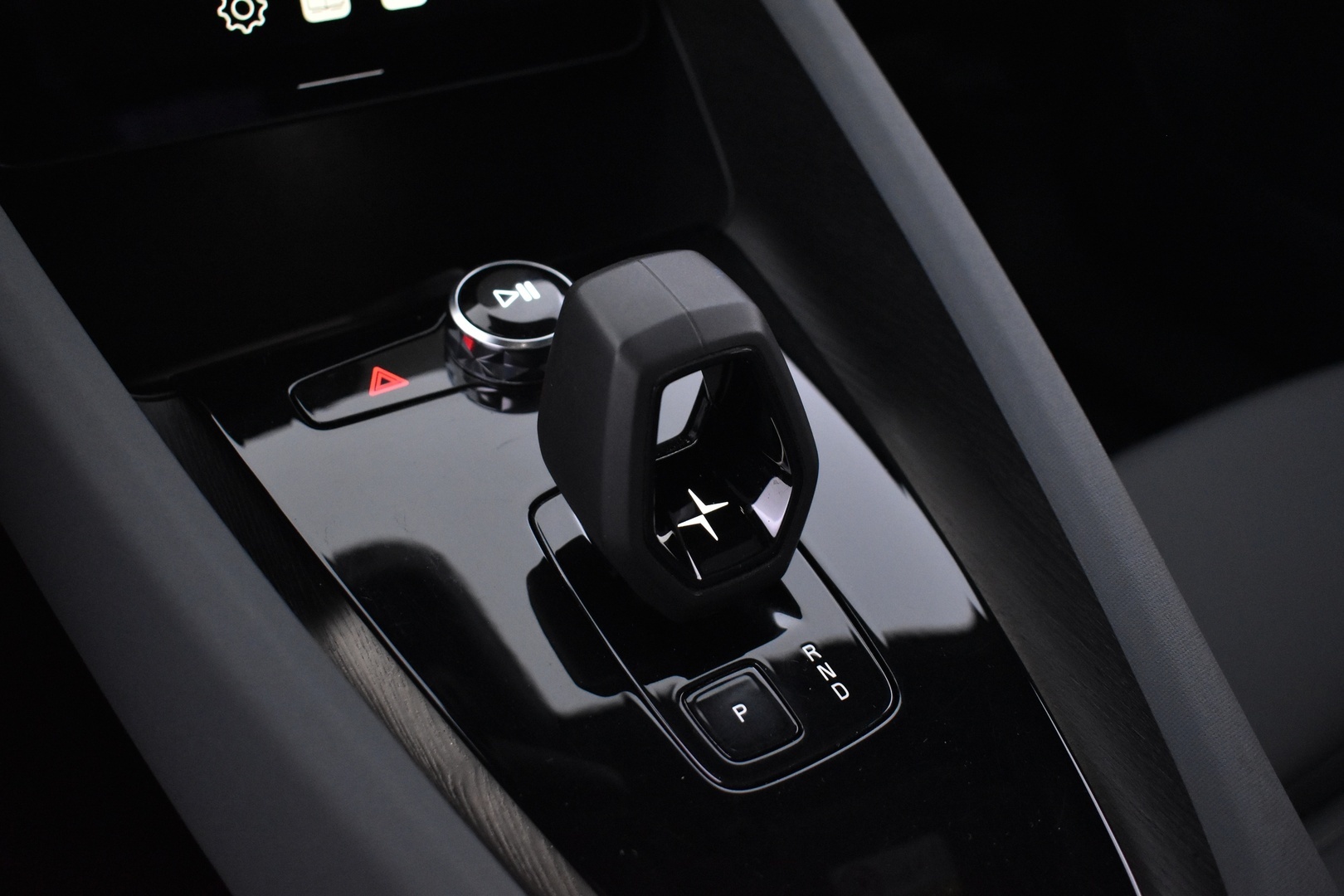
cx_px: 672
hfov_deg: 53.1
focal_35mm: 36
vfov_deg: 36.9
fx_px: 1344
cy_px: 448
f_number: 4
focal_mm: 24
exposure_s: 1/30
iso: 3200
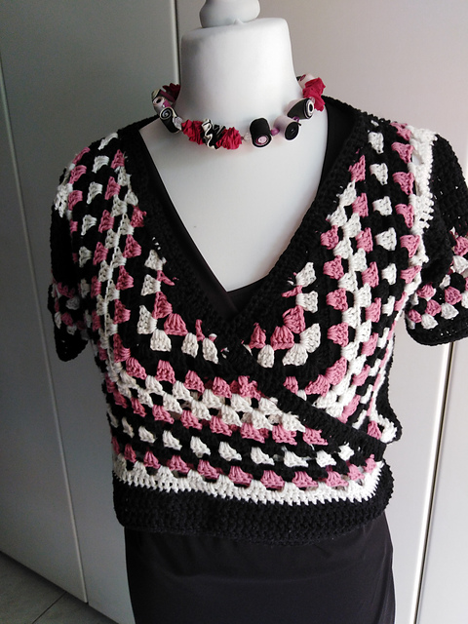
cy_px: 312
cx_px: 234
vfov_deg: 67.3
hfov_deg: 53.1
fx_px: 469
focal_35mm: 26
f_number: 2.2
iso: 140
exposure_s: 1/30
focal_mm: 3.46
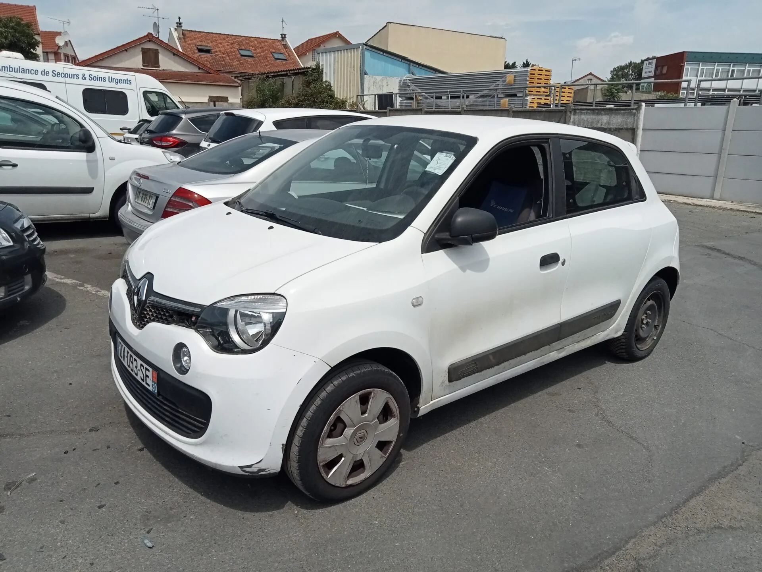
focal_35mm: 28
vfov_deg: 49.7
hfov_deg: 63.4
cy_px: 286
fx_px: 616
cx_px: 381
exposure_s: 1/1938
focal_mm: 3.46
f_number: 2.2
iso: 101
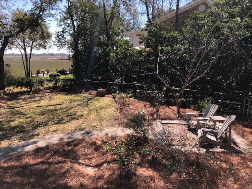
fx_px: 204
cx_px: 126
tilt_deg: -10.9
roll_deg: -0.1
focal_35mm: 28
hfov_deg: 63.4
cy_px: 94
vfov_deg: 49.7
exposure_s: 1/1230
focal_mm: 4
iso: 20
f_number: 1.8
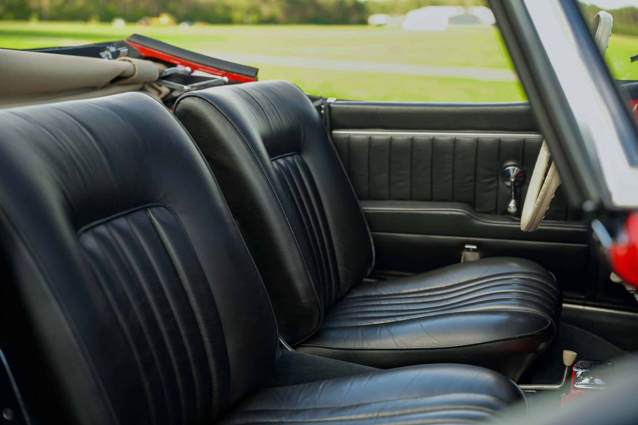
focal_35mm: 47
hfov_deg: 41.6
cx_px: 319
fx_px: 840
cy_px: 212
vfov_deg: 28.4
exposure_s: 1/160
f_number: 2.8
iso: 250
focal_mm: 47.4
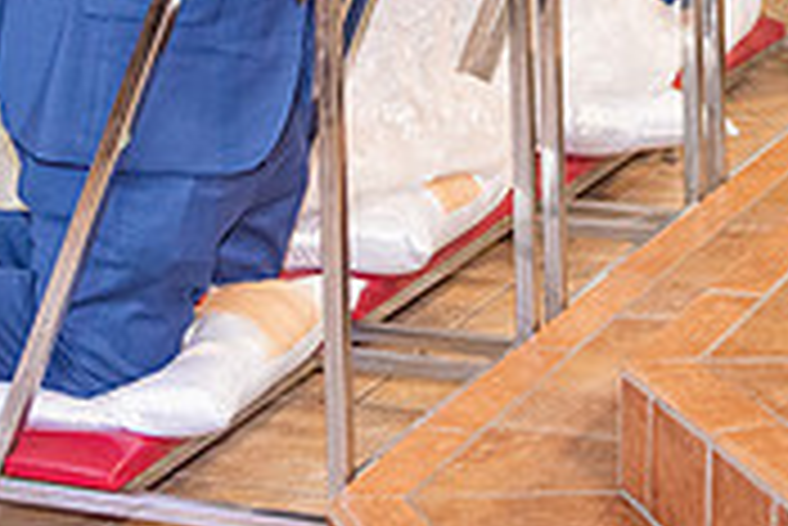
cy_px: -321
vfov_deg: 9.5
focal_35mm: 139
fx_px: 3045
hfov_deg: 14.7
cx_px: 477
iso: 2000
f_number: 2.8
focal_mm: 42
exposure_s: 1/160
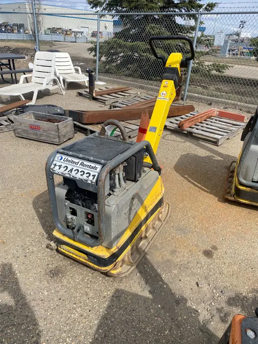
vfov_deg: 67.3
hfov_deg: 53.1
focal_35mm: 26
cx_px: 129
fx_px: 258
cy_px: 172
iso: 32
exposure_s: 1/3205
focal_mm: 4.25
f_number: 1.8
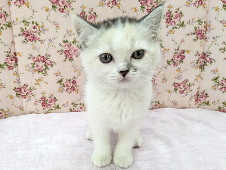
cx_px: 113
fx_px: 176
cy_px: 85
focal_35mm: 27
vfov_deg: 51.4
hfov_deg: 65.3
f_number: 1.73
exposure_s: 1/99.9
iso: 174
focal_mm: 4.38
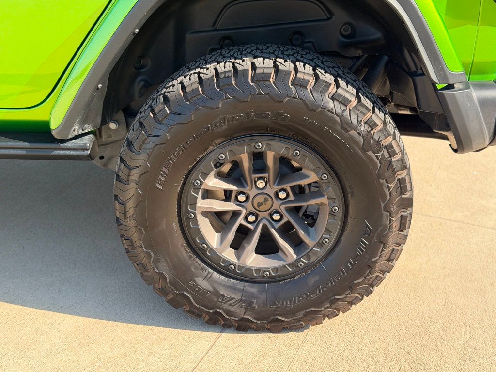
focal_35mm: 48
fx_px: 688
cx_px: 248
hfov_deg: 39.7
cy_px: 186
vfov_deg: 30.3
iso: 80
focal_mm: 6.76
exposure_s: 1/425
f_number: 1.78
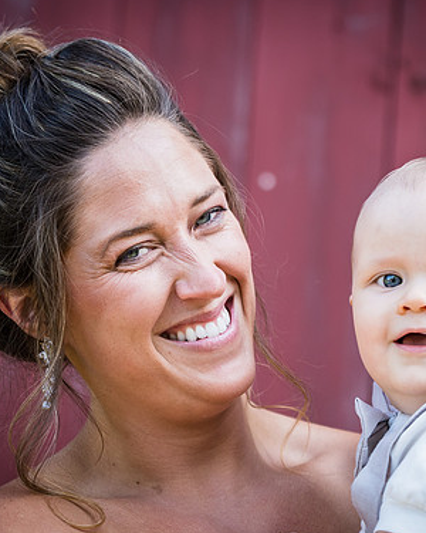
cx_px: 224
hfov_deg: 8.9
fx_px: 2742
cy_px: 304
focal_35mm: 174
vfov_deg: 11.1
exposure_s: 1/250
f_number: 2.8
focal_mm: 70
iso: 200
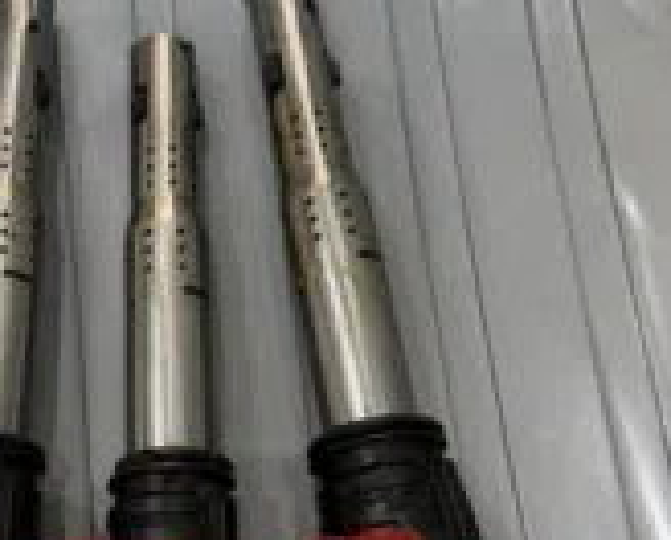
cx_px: 90
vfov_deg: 26.3
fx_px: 1135
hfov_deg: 31.6
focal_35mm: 57
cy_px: 425
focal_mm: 6.76
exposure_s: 1/50
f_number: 1.78
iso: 125
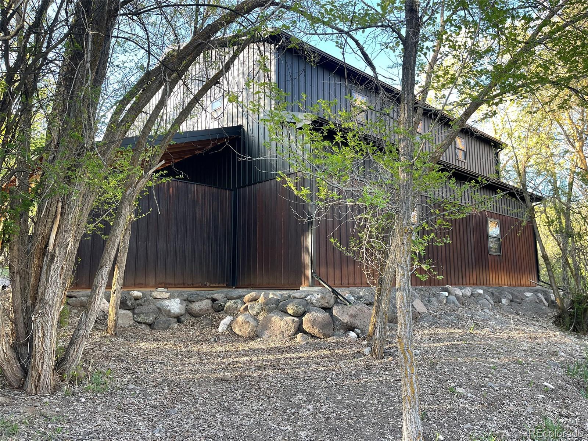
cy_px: 220
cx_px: 294
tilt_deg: +7.7
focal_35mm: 25
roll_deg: -0.1
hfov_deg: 69.4
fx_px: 425
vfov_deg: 54.9
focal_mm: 5.1
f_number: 1.6
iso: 50
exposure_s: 1/121
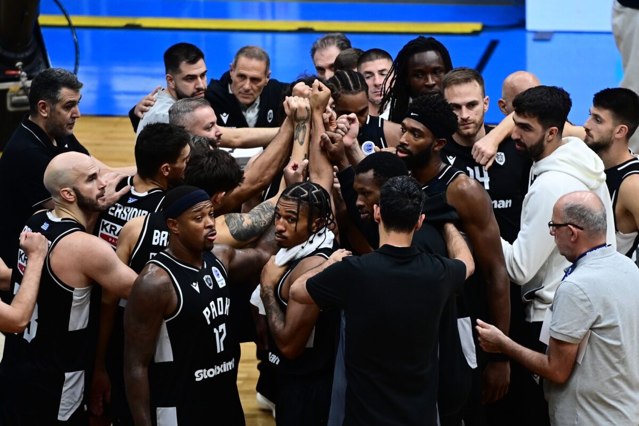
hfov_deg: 10.3
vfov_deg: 6.9
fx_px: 3550
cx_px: 320
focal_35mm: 200
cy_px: 213
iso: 3200
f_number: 2.8
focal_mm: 200
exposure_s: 1/800
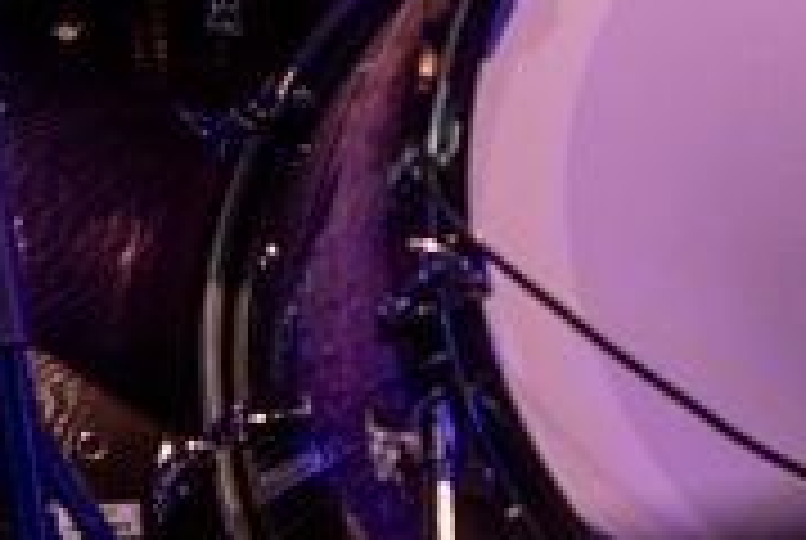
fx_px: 22269
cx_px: 671
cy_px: -504
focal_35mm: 993
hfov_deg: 2.1
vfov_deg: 1.4
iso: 500
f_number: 2.8
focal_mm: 165
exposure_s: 1/100
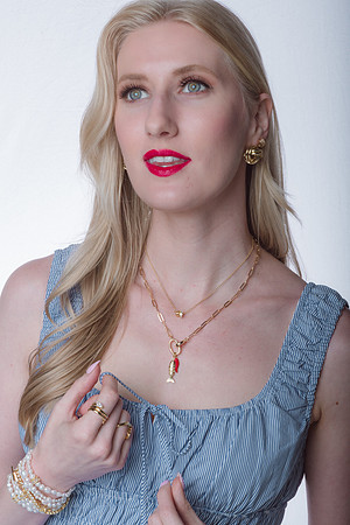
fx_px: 1531
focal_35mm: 105
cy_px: 262
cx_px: 175
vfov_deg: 19.5
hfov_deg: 13.0
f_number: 36
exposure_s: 1/250
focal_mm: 105
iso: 400
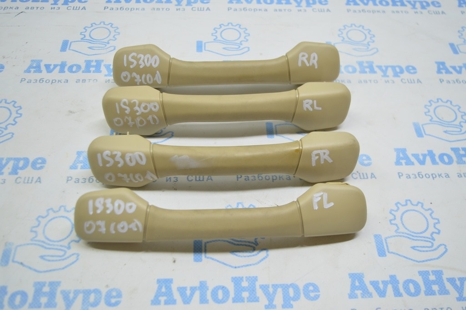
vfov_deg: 36.8
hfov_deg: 53.2
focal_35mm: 36
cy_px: 155
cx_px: 233
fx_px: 466
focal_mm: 24
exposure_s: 1/60
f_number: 4
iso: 400
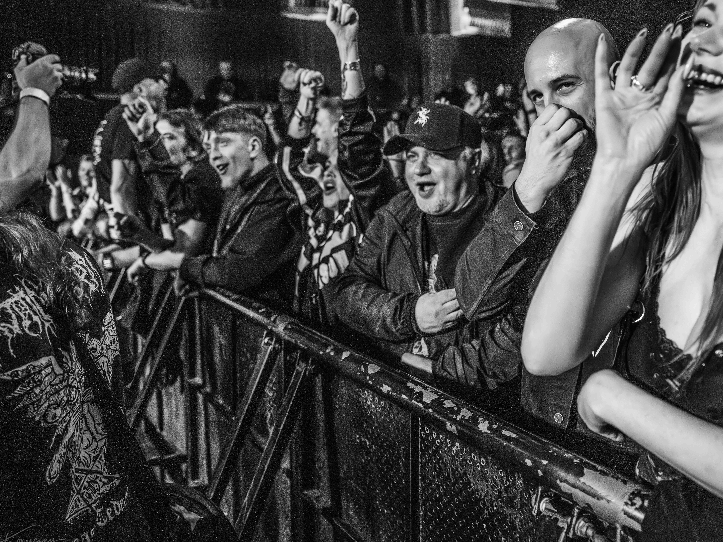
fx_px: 689
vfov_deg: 42.8
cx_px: 440
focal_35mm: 33
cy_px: 220
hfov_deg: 54.9
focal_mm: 24
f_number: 2.8
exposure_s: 1/400
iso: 4500
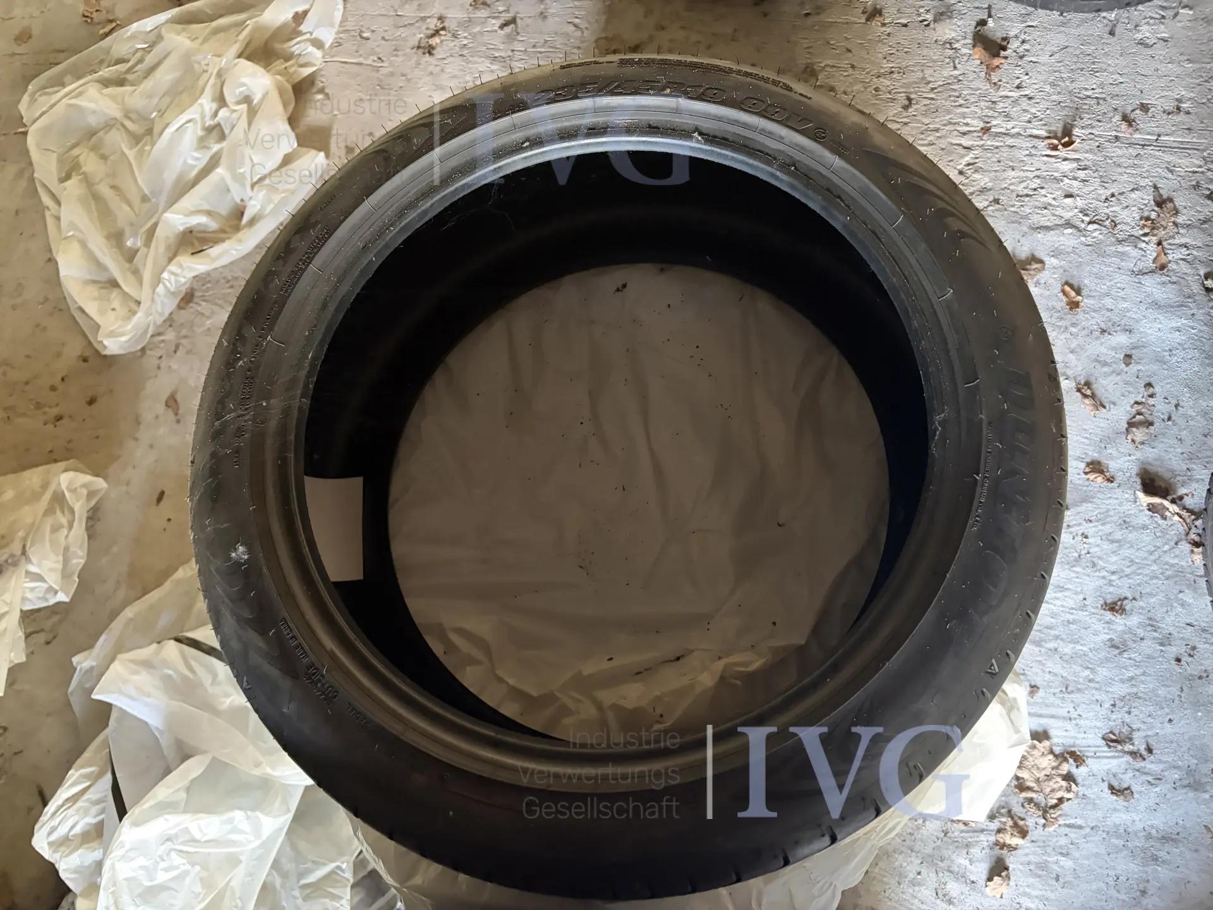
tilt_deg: -69.7
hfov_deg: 67.3
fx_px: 911
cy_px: 455
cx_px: 606
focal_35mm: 26
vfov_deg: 53.1
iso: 640
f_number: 1.6
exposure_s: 1/30
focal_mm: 5.96
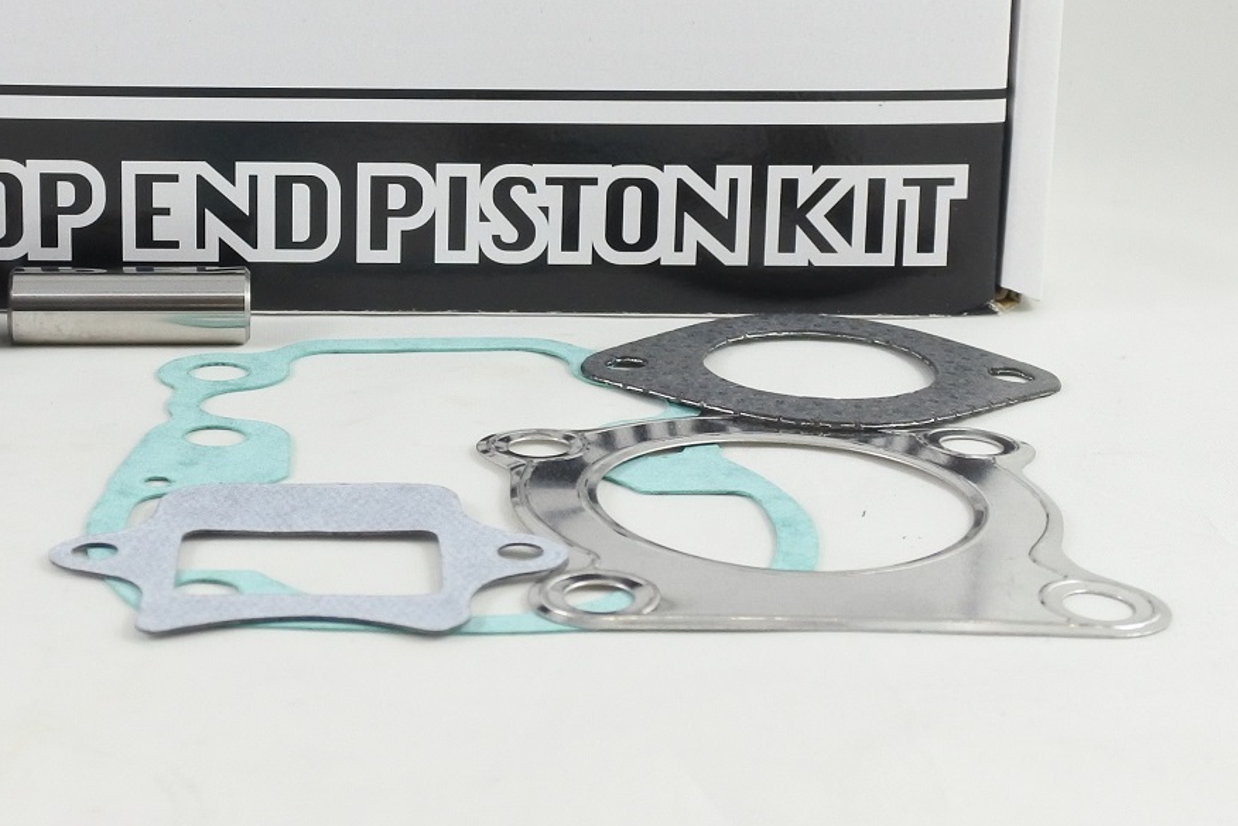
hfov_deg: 27.0
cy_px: 35
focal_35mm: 73
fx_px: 2510
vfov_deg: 18.3
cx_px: 187
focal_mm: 14
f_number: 4
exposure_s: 1/125
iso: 500
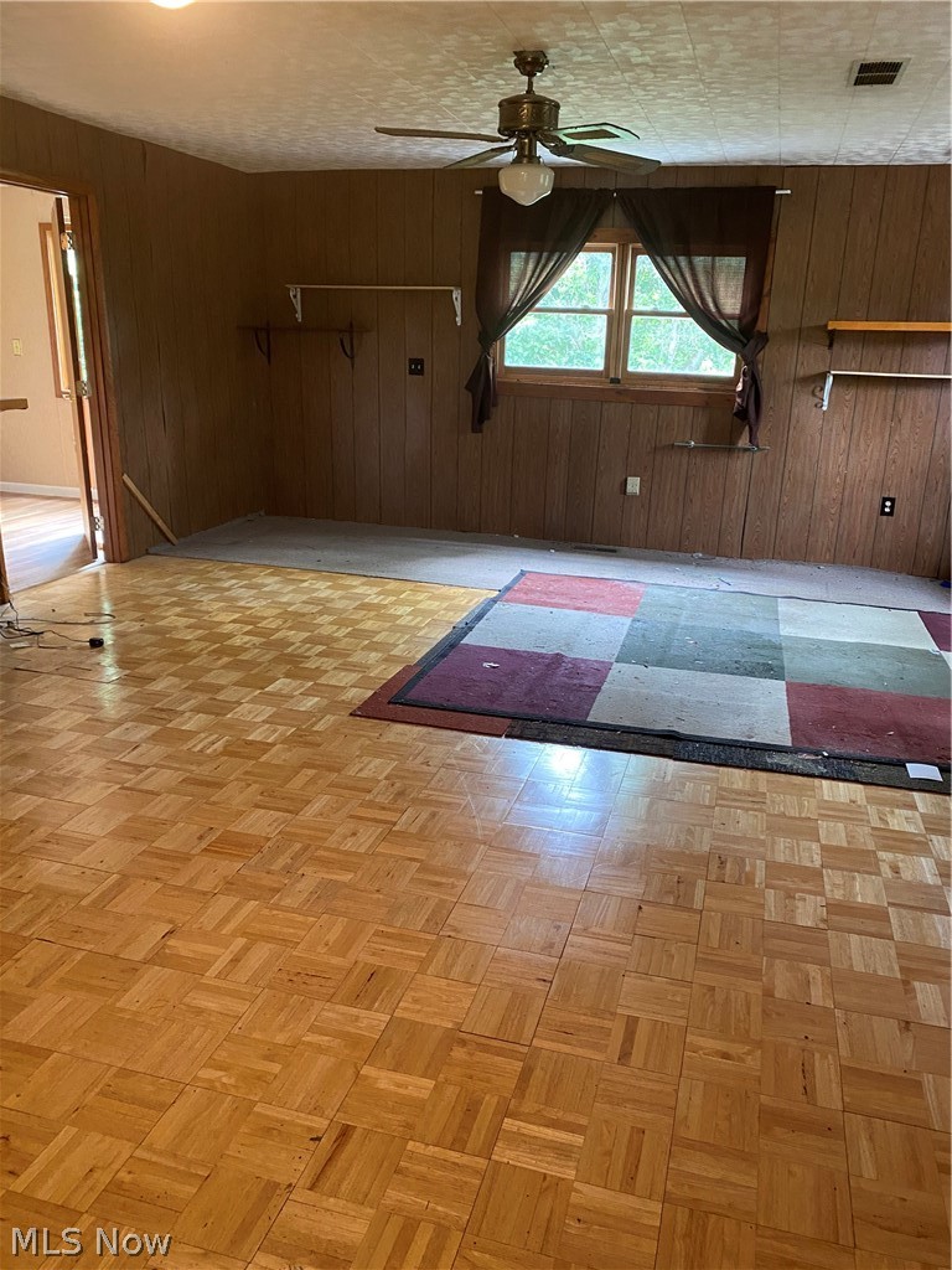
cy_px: 635
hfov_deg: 53.1
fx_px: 953
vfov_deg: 67.3
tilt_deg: -15.5
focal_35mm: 26
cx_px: 476
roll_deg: -0.6
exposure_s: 1/60
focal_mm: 4.25
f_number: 1.8
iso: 400
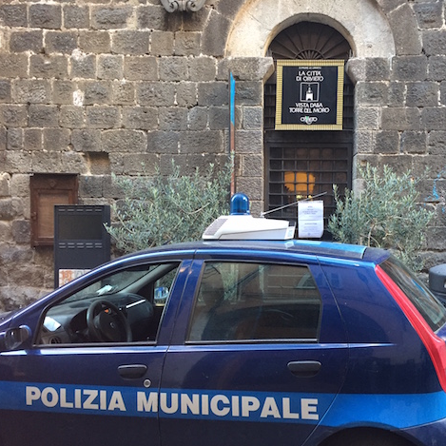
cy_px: 224
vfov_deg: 47.2
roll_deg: -1.1
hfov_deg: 46.8
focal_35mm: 35
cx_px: 276
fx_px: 510
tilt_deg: -1.3
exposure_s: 1/33
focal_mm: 4.15
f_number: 2.2
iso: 160
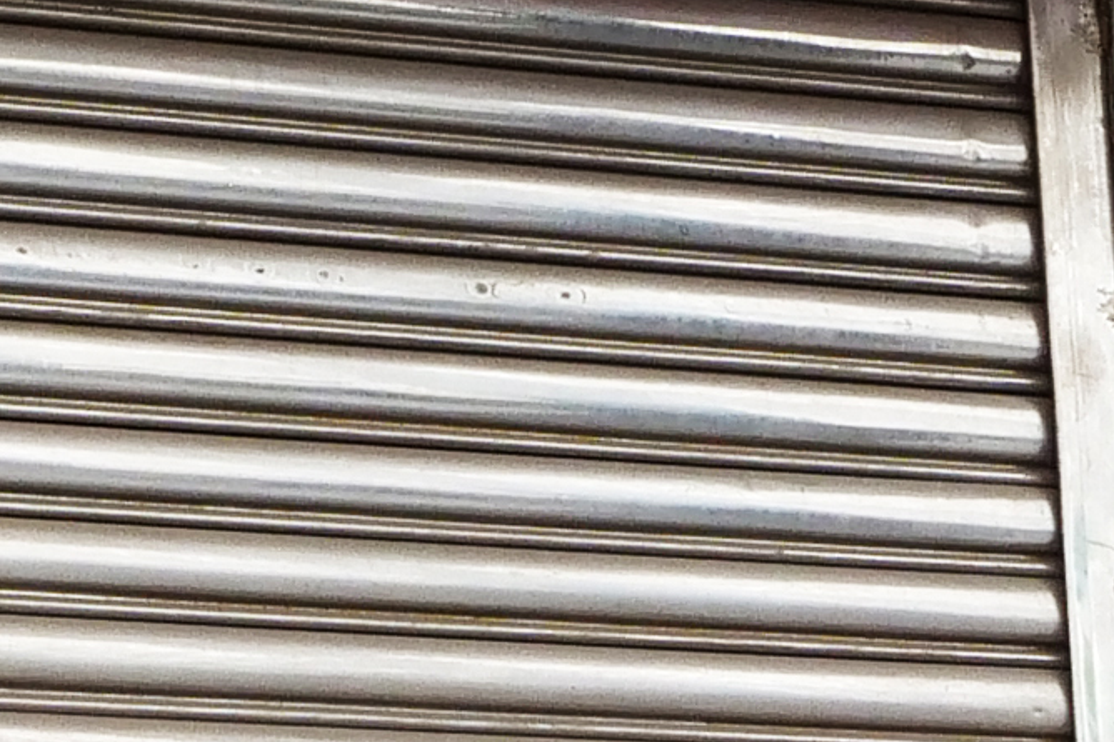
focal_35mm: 226
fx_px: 6991
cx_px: -739
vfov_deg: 6.1
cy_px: 208
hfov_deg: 8.8
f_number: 4
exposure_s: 1/250
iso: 500
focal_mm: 14
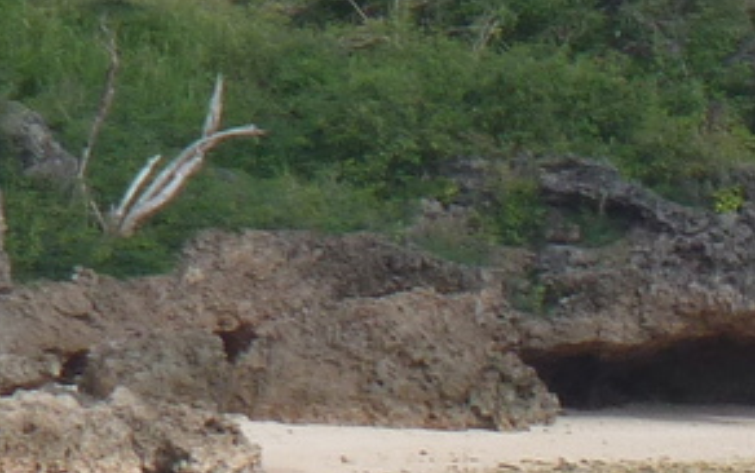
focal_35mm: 1740
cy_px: 217
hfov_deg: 1.2
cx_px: 745
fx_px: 35830
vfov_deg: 0.8
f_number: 4.9
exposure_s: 1/400
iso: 80
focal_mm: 49.2
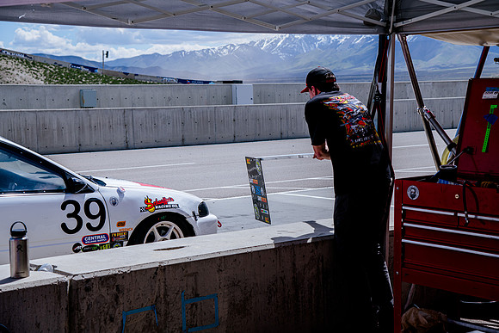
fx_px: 949
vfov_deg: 19.9
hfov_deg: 29.5
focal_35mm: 68
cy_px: 160
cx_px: 259
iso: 125
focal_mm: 66
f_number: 6.3
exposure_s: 1/640
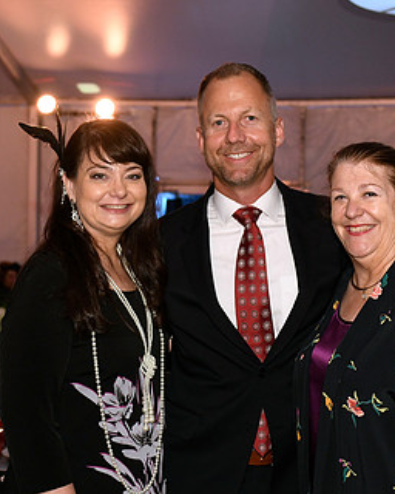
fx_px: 599
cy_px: 261
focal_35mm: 41
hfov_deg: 36.4
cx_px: 231
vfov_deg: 44.8
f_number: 3.2
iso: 1600
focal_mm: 31
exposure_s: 1/100
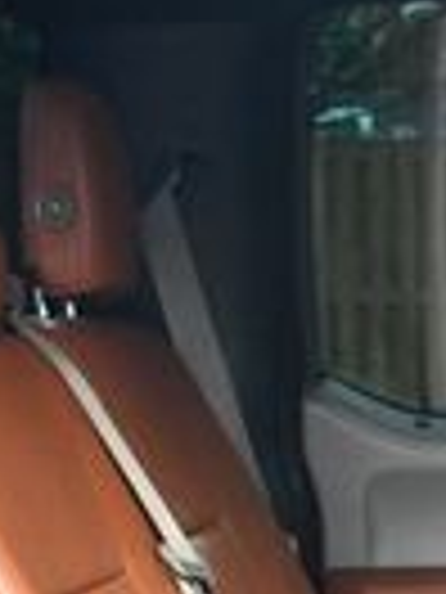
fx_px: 2165
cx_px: 739
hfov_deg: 11.1
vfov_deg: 15.1
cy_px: 693
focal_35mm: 126
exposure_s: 1/125
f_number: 3.5
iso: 2000
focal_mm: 18
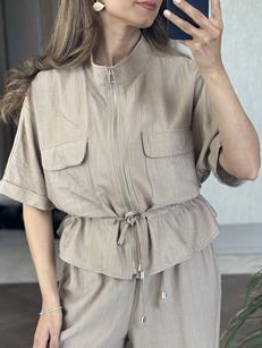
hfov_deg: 18.7
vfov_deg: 24.7
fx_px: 796
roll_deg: +3.0
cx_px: 136
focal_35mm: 79
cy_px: 154
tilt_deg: -17.6
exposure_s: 1/100
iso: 125
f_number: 1.78
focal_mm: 6.86
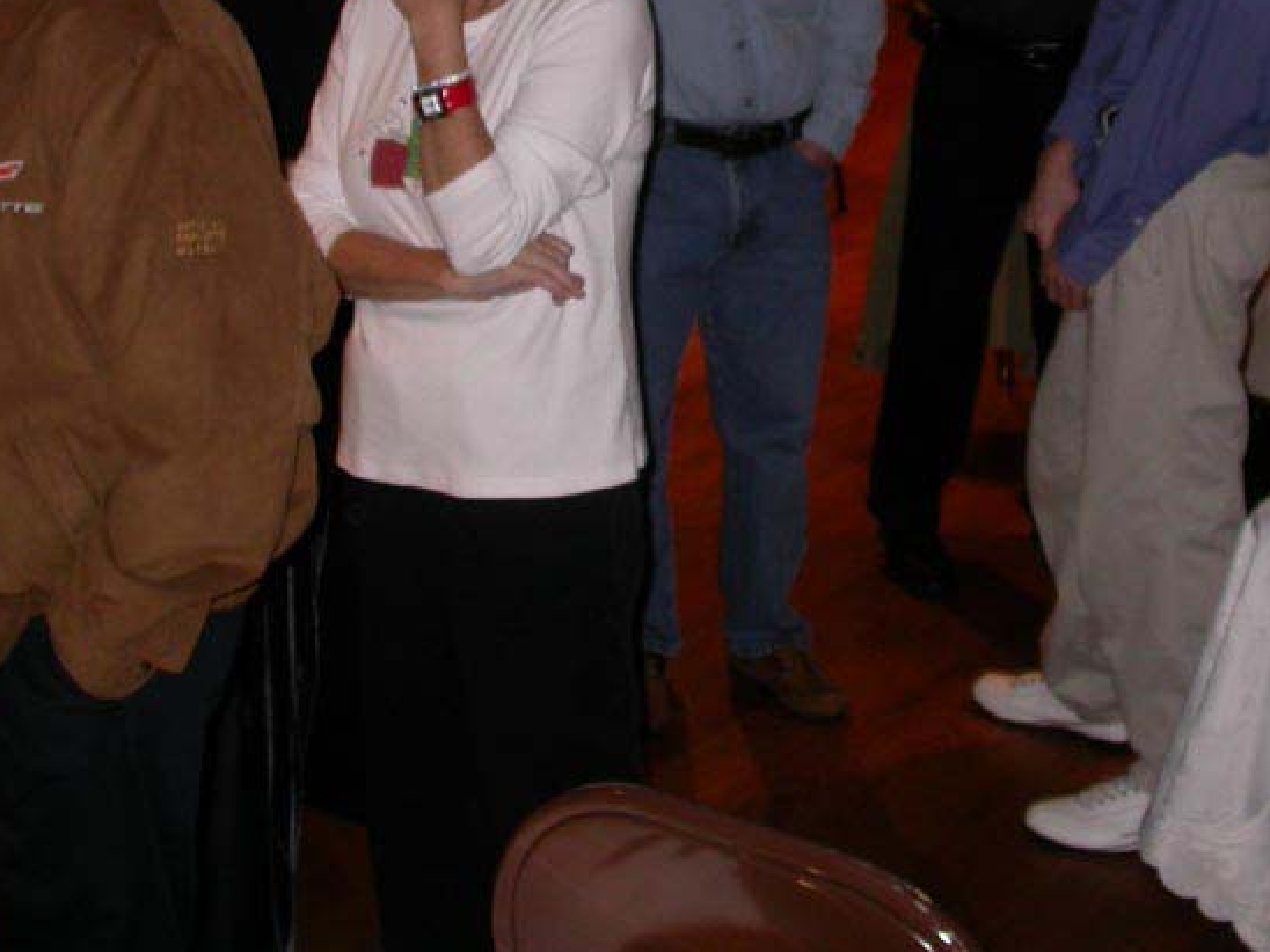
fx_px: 2605
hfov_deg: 27.4
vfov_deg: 20.3
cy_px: 86
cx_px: 718
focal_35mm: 71
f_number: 2.6
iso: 100
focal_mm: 7.85
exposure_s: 1/60
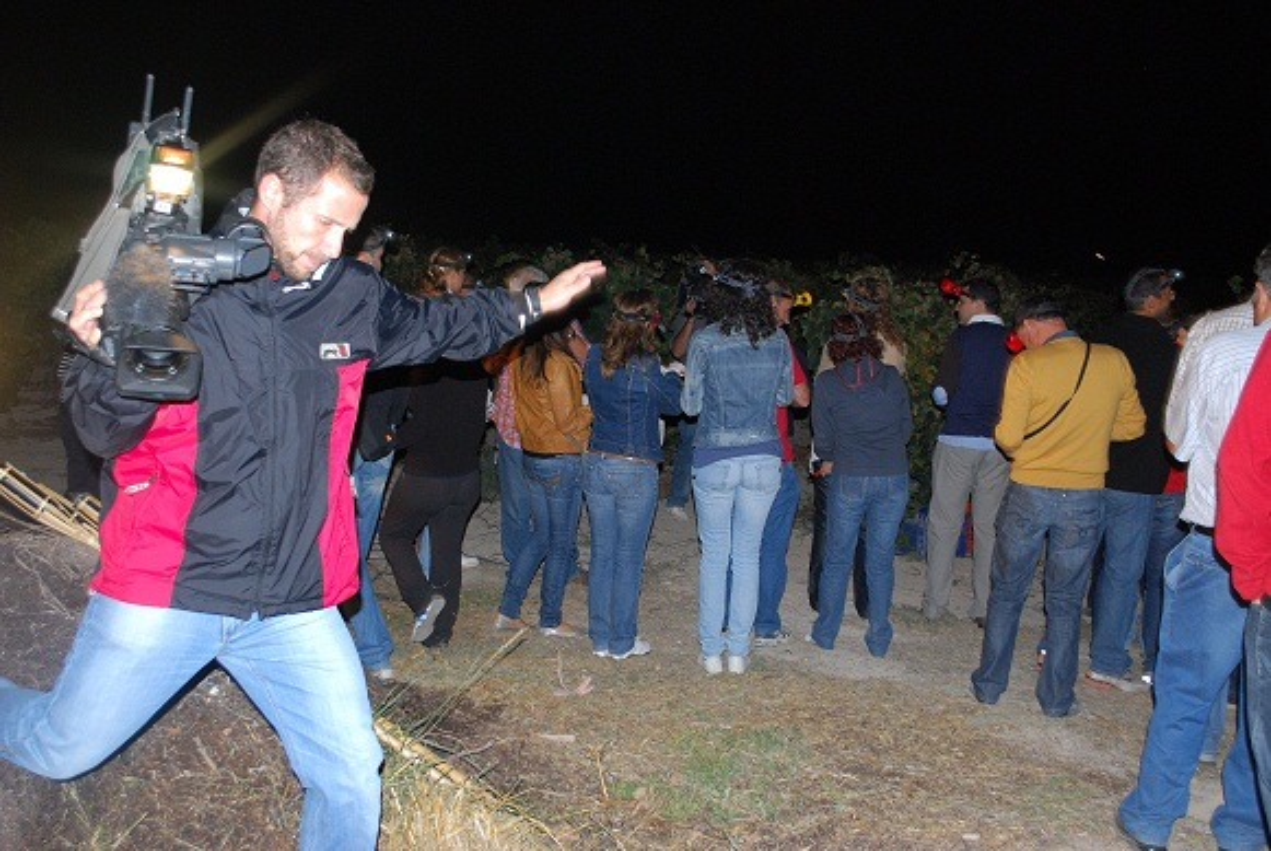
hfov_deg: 53.1
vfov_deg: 37.0
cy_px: 426
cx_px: 636
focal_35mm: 36
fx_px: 1273
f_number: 4.2
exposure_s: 1/60
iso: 560
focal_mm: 24
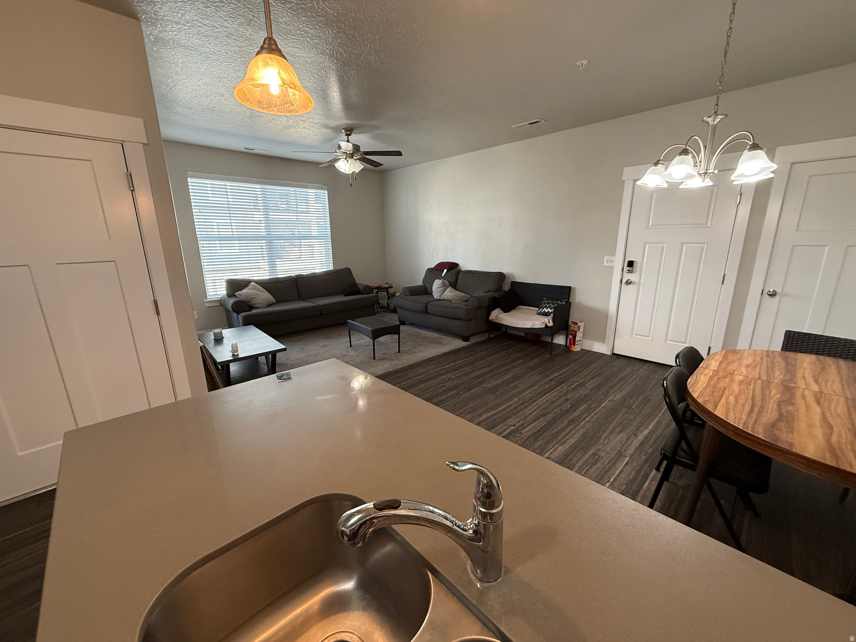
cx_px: 428
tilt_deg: -13.3
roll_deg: +1.1
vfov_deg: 85.7
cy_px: 321
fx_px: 346
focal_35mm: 14
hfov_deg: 102.1
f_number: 2.2
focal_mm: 2.22
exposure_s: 1/120
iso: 320
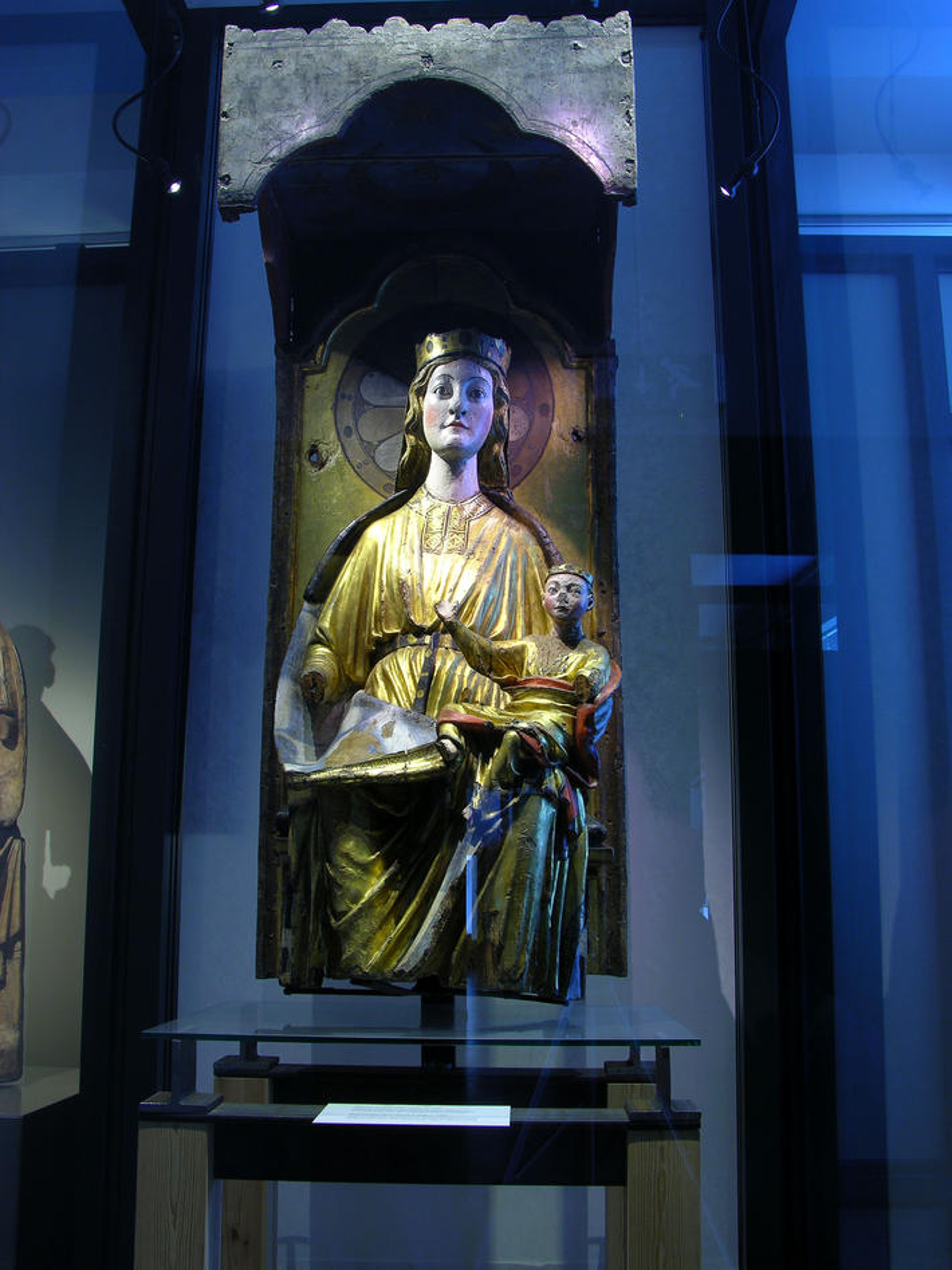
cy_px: 635
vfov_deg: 52.6
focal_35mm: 35
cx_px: 476
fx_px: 1284
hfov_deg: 40.7
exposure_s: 4
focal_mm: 8.9
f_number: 6.3
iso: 50
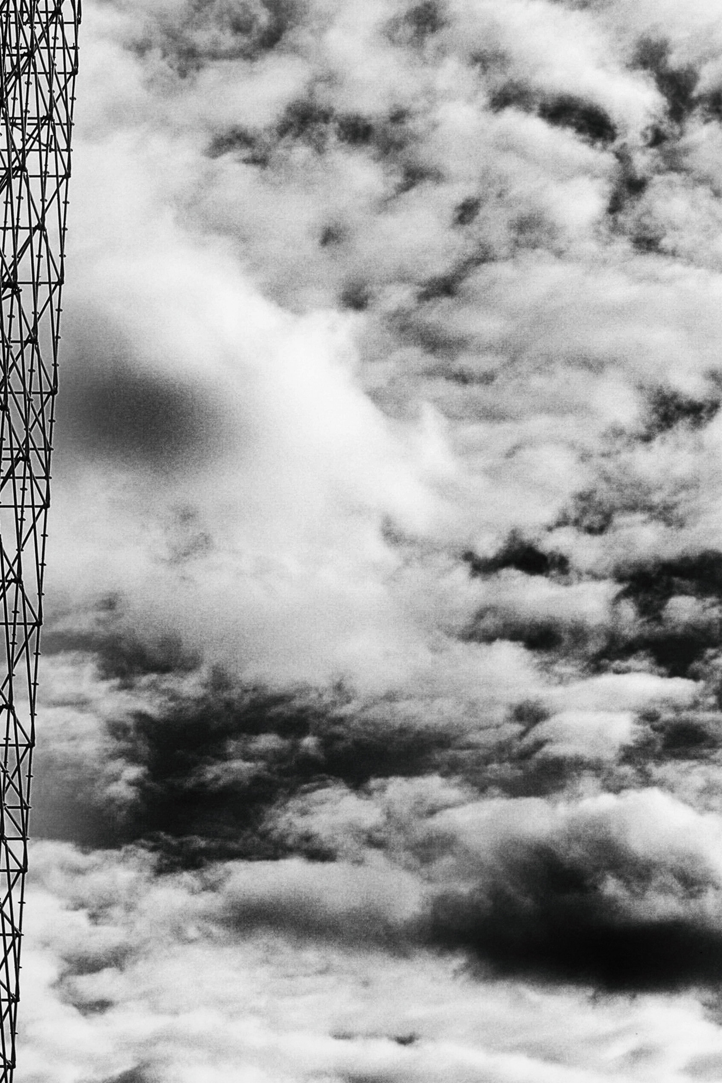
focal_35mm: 93
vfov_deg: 21.9
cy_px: 483
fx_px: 2797
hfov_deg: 14.7
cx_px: 488
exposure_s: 1/1600
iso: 125
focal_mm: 15.76
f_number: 6.3
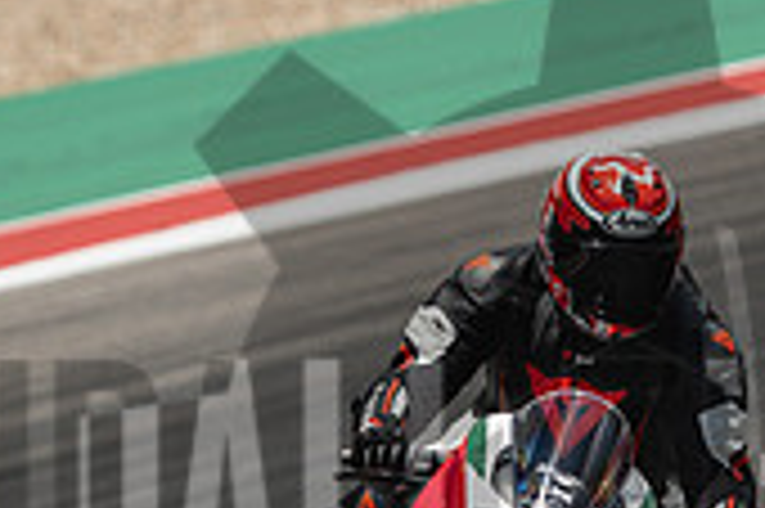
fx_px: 21739
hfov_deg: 2.0
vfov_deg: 1.3
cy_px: 488
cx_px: 630
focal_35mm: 1024
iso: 125
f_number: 3.2
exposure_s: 1/2000
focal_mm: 200
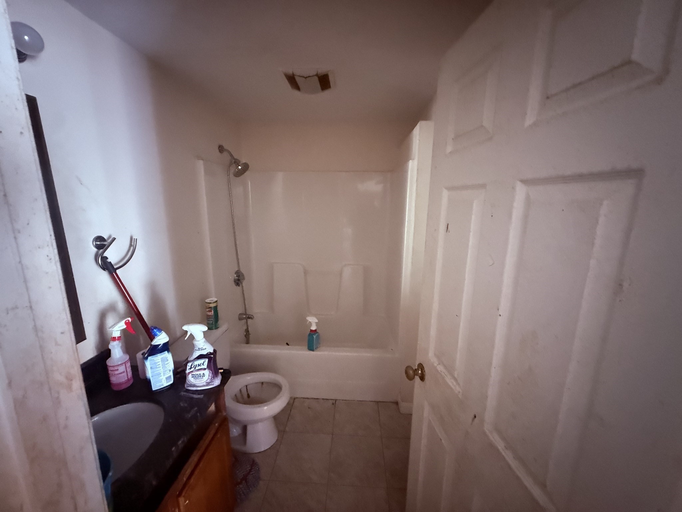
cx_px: 341
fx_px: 276
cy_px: 256
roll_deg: -1.2
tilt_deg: -11.0
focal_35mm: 14
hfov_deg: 102.1
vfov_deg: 85.7
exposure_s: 1/35
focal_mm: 2.22
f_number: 2.2
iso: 1600
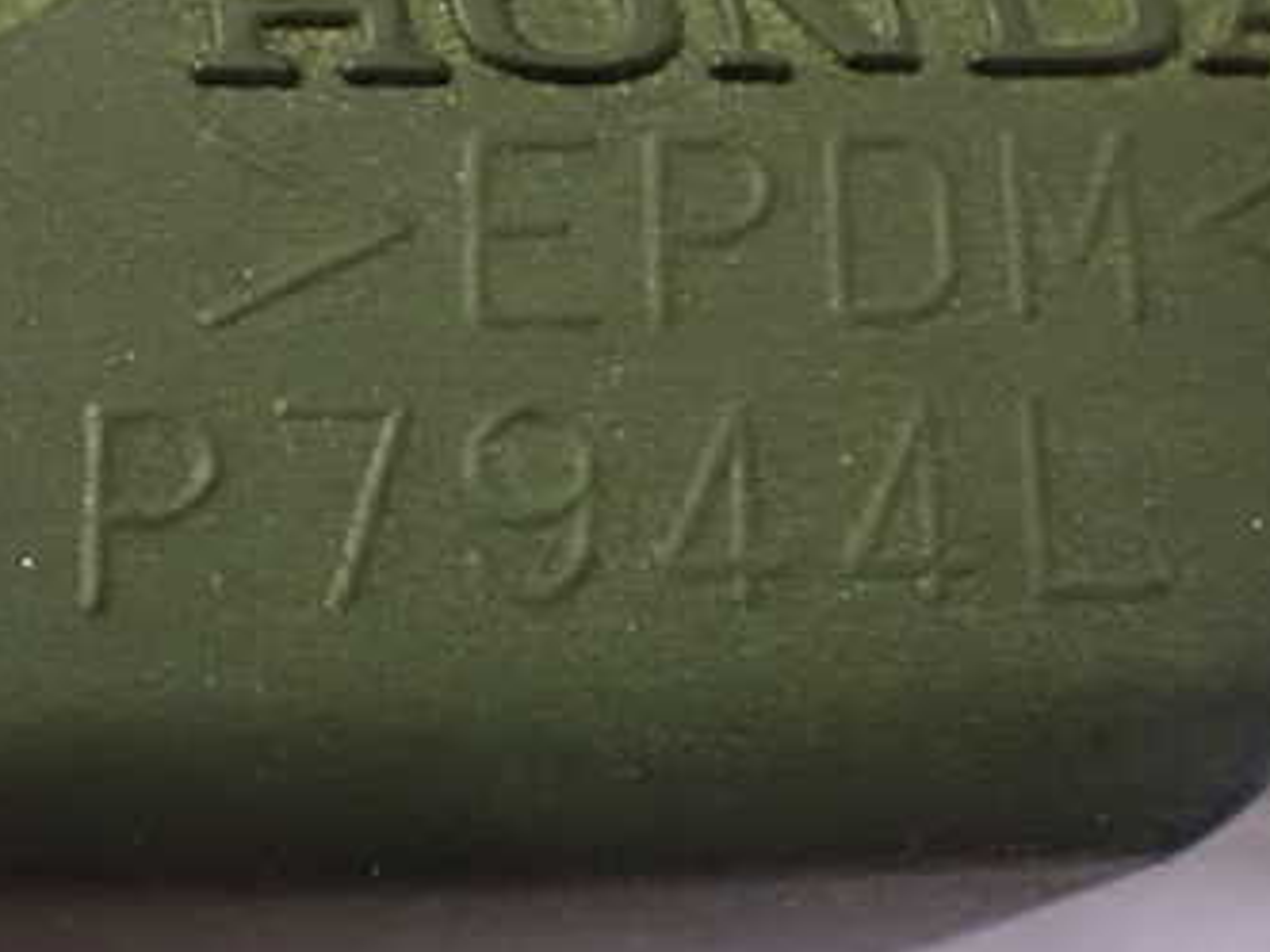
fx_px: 3119
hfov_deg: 23.0
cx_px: 639
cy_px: 329
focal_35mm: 85
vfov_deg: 17.3
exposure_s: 1/20
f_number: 3.1
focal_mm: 8.4
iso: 1600
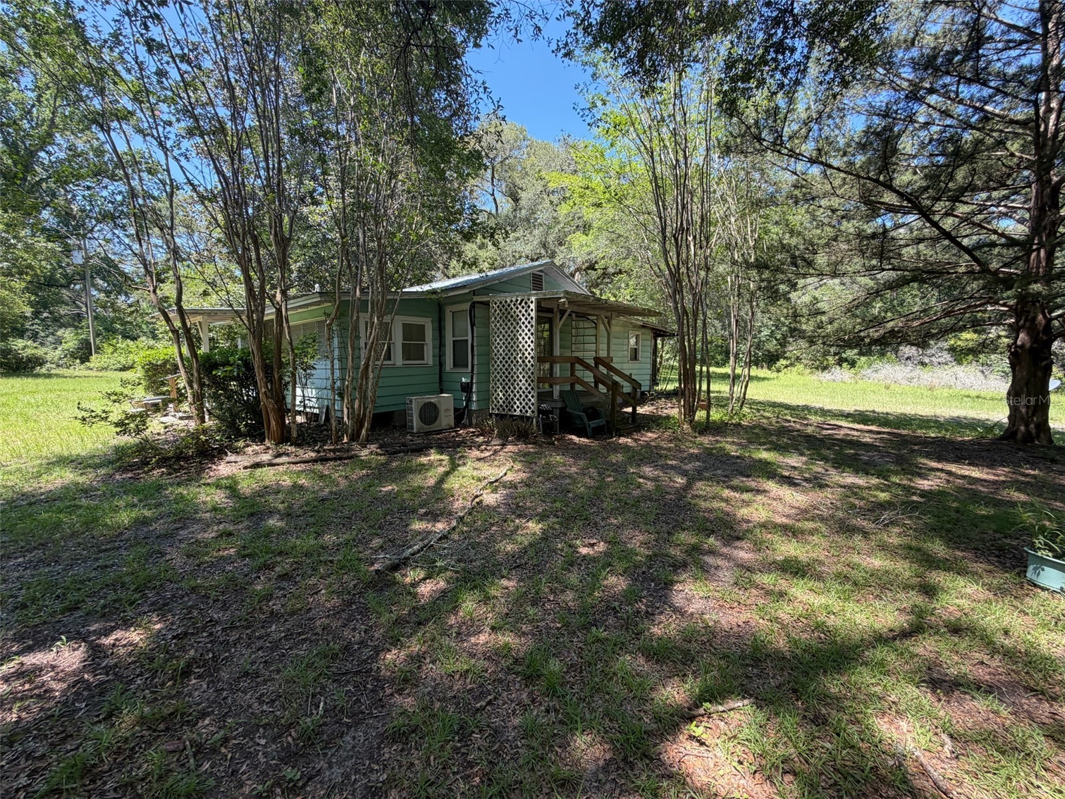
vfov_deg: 85.7
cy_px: 400
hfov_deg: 102.1
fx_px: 431
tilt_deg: -4.1
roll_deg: +0.0
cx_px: 532
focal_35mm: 14
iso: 40
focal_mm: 2.22
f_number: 2.2
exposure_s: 1/183
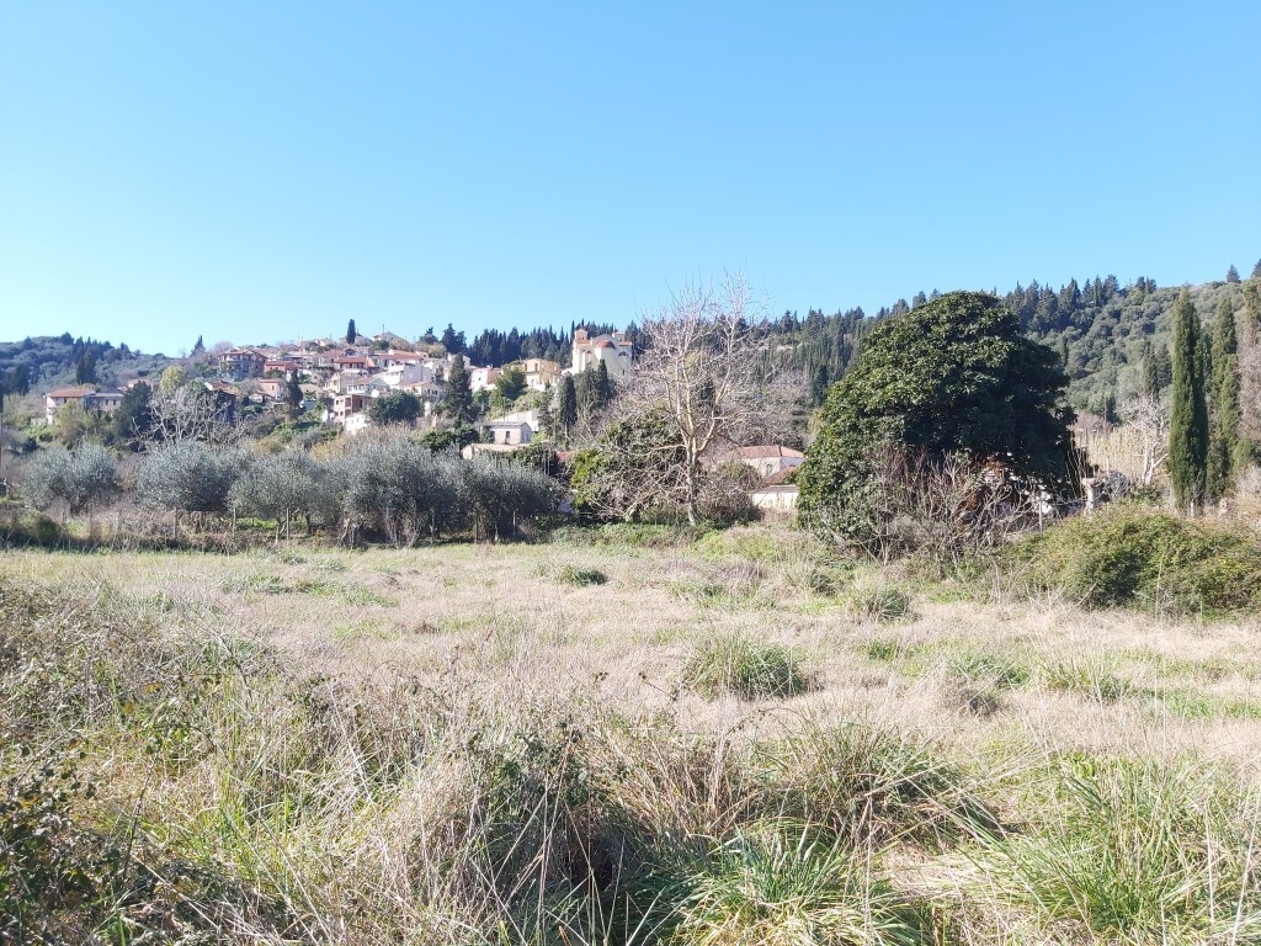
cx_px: 630
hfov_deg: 67.3
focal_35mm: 26
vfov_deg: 53.1
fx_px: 947
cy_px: 473
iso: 64
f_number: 1.7
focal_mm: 3.92
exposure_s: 1/869
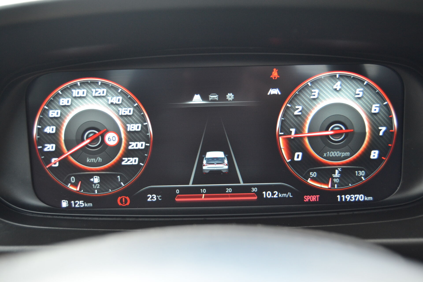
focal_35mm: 39
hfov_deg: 49.6
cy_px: 141
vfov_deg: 34.2
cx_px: 212
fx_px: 458
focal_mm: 26
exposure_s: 1/60
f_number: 4
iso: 640
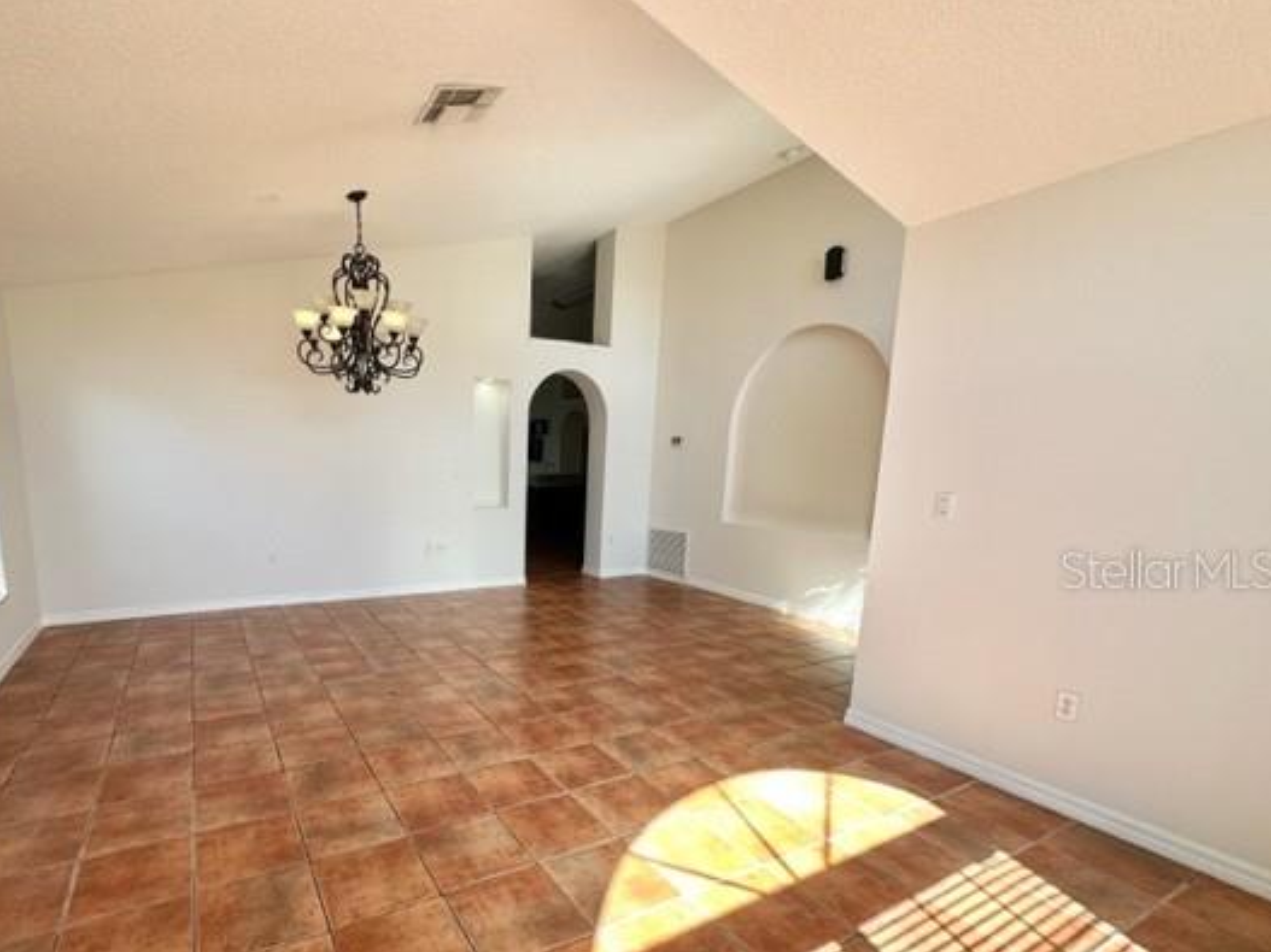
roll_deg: -1.6
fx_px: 624
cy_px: 569
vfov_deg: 73.9
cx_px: 516
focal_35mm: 17
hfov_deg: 90.0
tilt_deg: -8.7
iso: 50
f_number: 2.2
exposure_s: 1/120
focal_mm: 2.22
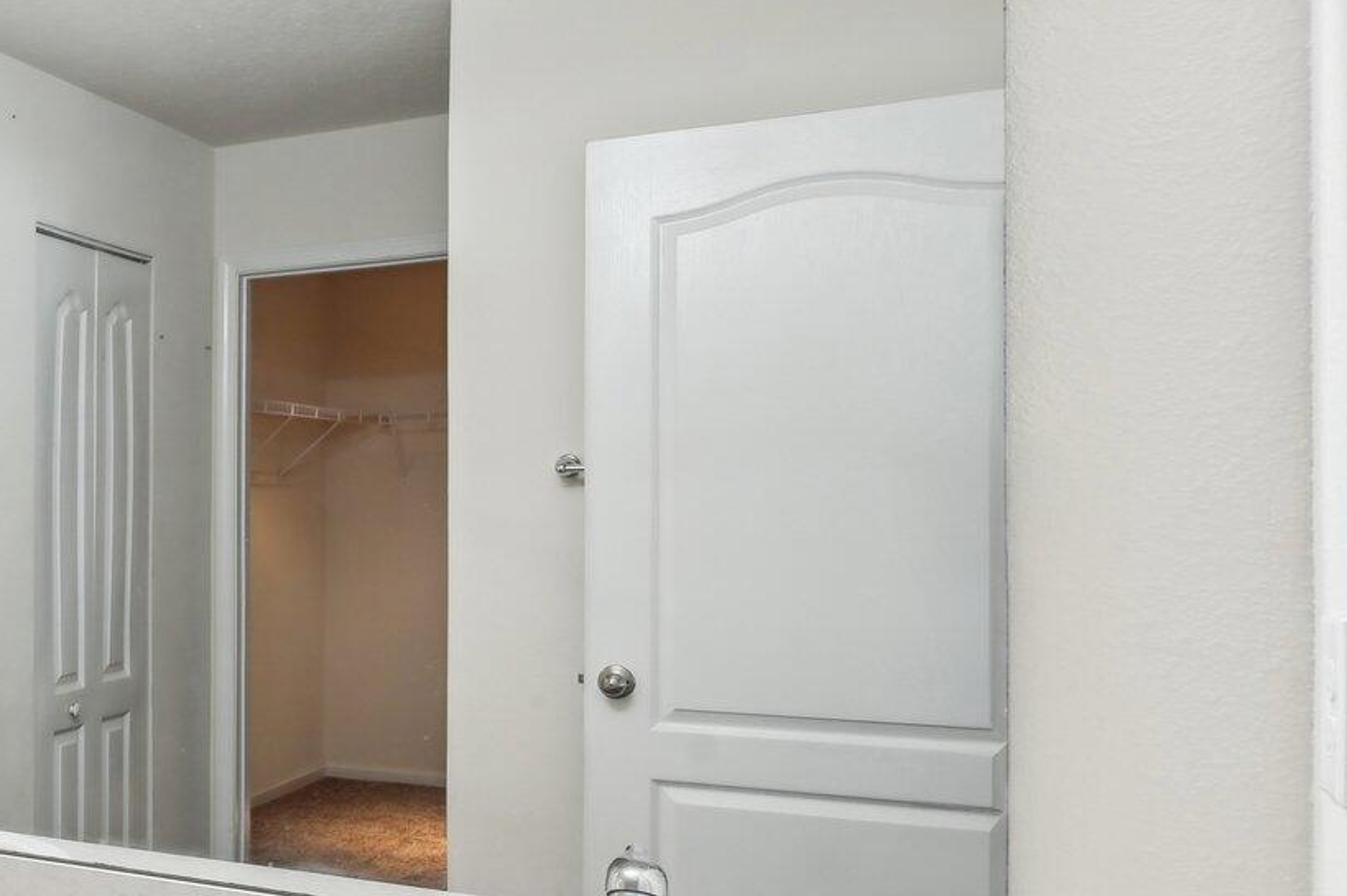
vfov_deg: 32.3
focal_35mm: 41
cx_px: -273
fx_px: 1542
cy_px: 529
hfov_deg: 36.4
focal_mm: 16.5
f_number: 8
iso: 400
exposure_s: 1/20
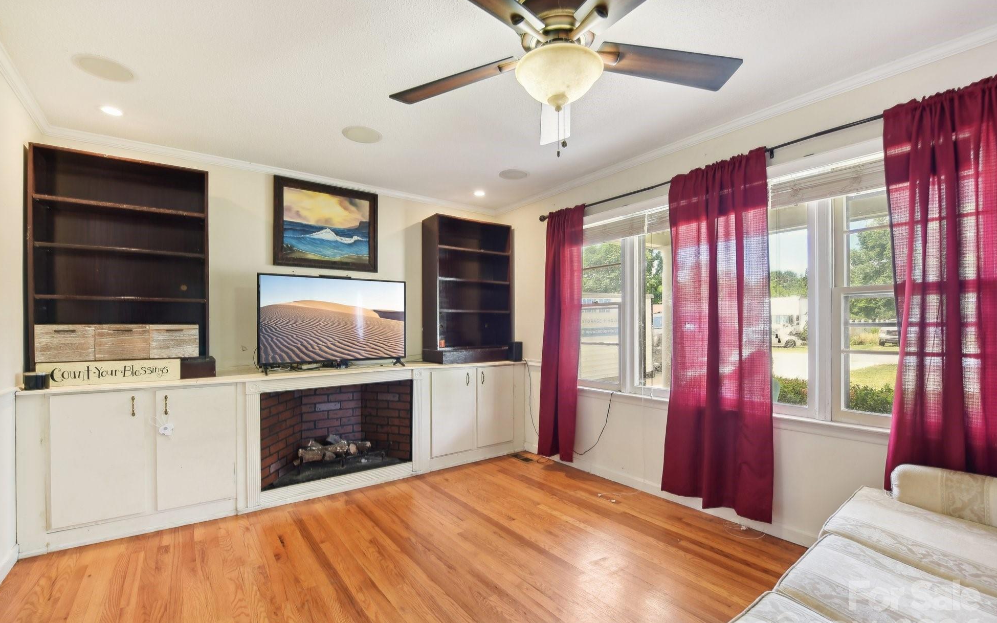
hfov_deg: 101.5
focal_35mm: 15
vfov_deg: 74.7
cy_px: 327
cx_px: 494
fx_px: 408
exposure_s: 1/6
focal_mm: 14
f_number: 8
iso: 200
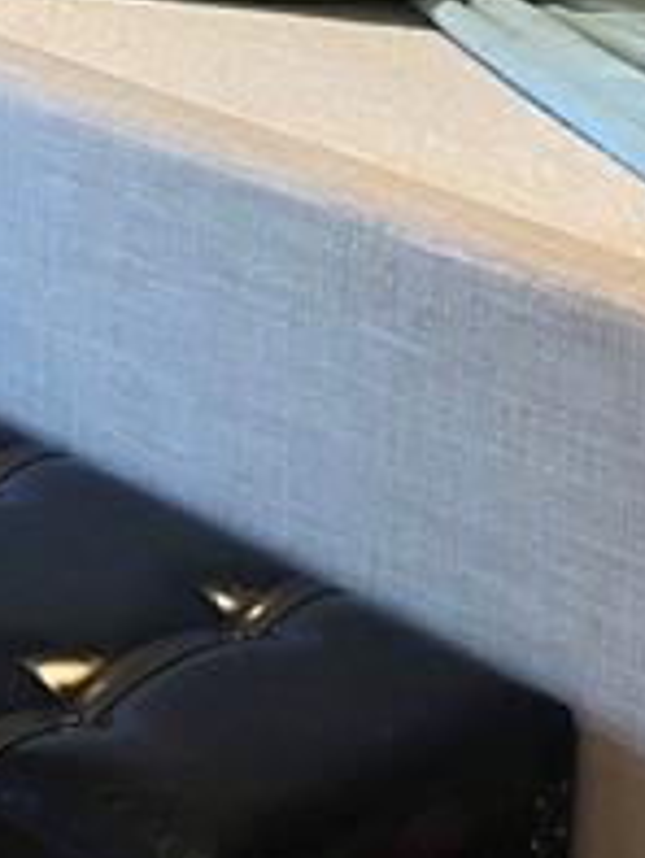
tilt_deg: -8.5
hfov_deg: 13.5
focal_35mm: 109
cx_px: 532
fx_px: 2705
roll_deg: -3.9
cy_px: -335
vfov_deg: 16.7
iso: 250
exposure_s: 1/40
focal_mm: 3.99
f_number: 1.8
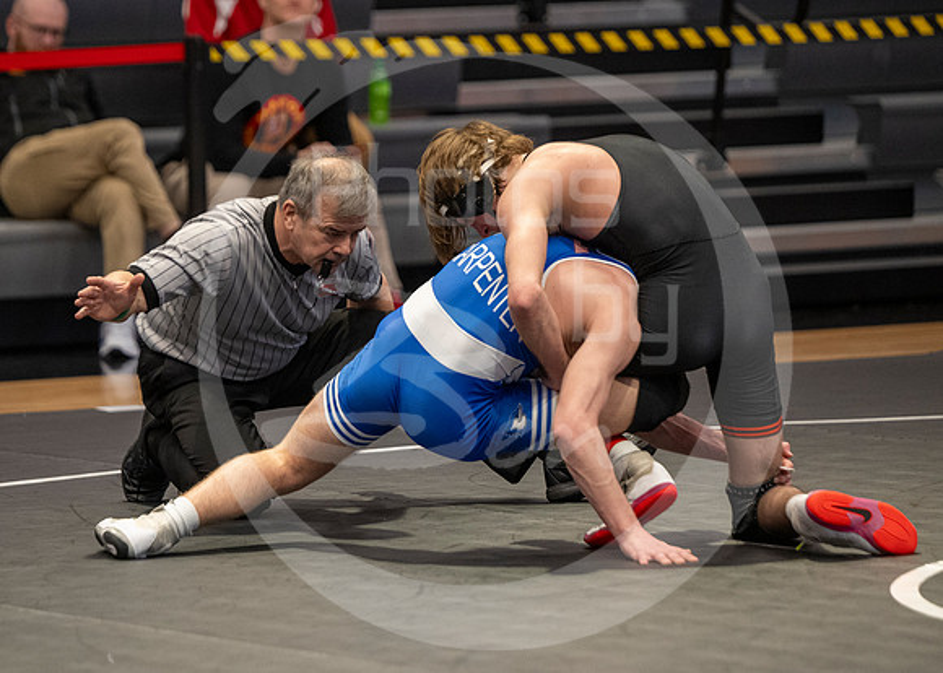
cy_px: 407
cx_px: 376
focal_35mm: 252
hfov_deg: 8.0
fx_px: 6741
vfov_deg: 5.7
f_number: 2.8
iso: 3200
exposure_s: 1/1000
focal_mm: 160
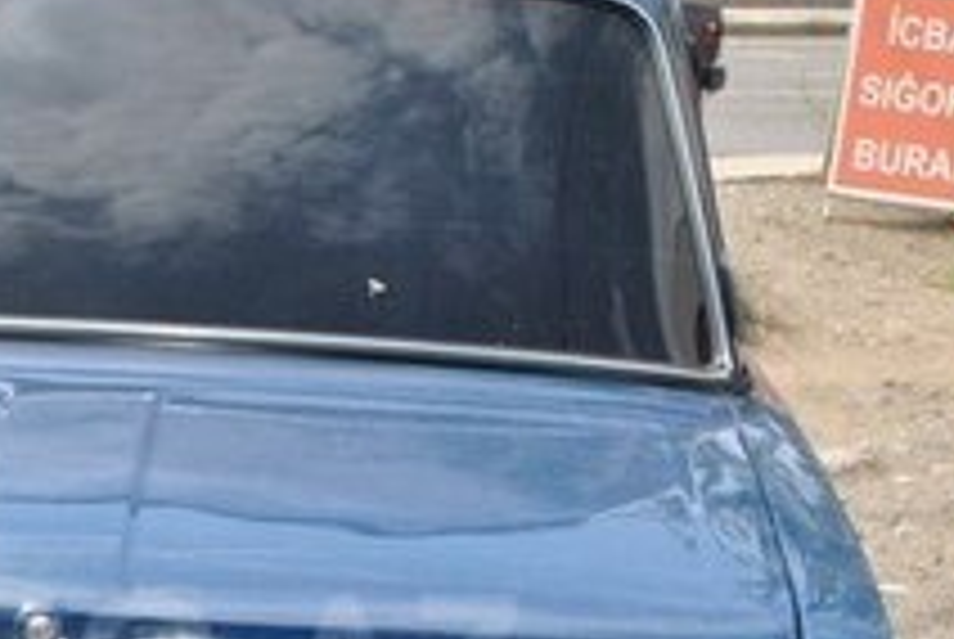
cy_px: 662
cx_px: 58
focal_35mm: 112
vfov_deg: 12.1
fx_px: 2972
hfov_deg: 17.9
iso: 100
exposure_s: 1/200
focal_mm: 24
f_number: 6.3
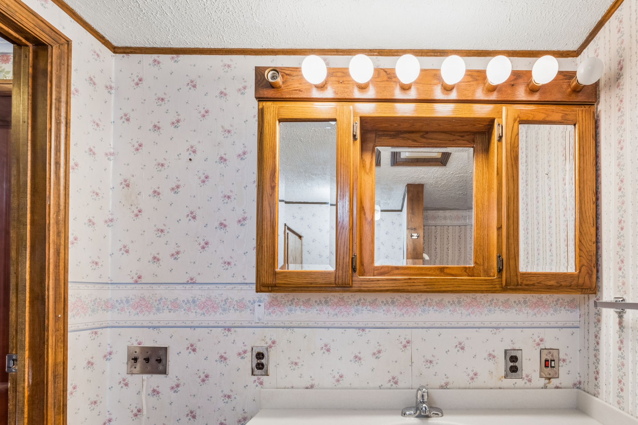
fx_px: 337
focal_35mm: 19
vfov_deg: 62.9
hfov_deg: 85.2
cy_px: 283
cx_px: 400
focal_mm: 14
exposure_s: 1/3.33
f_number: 13
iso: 400
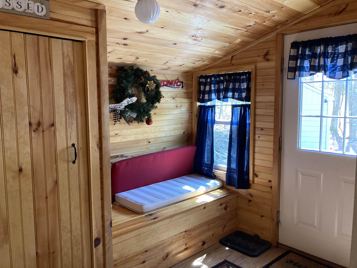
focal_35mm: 28
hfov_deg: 63.4
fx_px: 289
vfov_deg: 49.7
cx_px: 178
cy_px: 134
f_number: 1.8
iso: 320
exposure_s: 1/59
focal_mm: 3.99
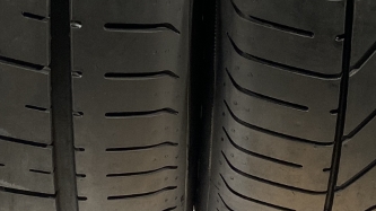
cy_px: -258
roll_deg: -0.4
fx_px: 1086
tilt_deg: -2.1
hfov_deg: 19.6
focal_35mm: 109
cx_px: 187
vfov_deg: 10.0
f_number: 1.8
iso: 80
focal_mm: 4.25
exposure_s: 1/100
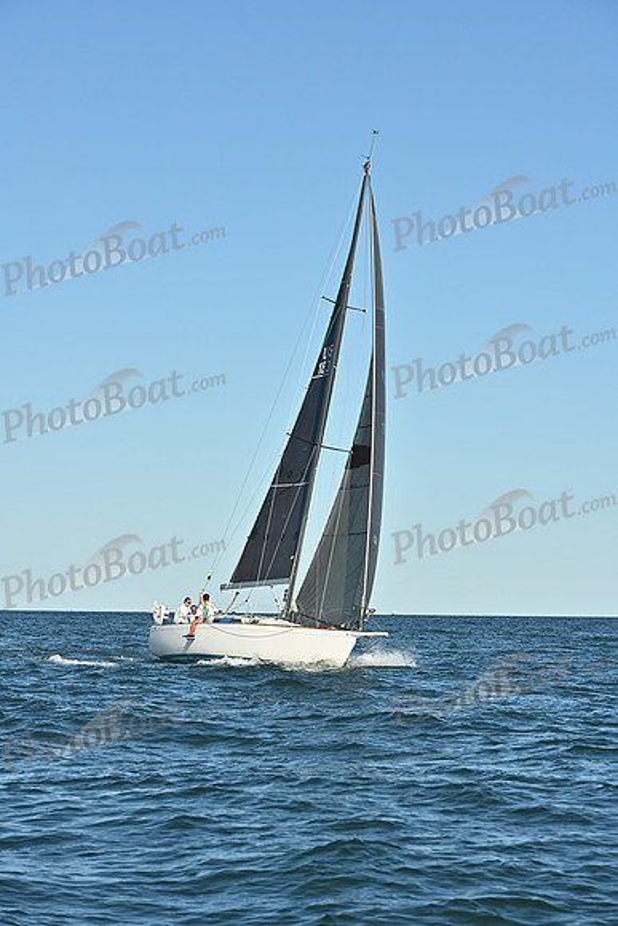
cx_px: 309
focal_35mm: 105
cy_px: 463
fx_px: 2702
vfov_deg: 19.5
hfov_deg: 13.0
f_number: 9
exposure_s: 1/1250
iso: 320
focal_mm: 105
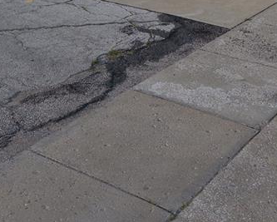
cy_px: -56
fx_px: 591
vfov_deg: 19.8
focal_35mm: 72
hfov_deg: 26.4
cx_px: 155
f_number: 1.8
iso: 100
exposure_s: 1/1000
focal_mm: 8.67
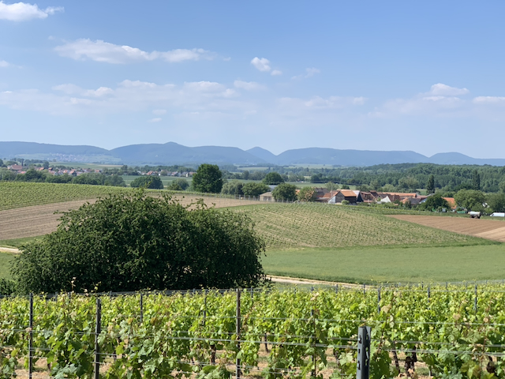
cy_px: 190
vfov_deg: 28.0
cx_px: 252
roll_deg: -1.9
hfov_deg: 36.8
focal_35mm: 52
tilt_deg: -0.2
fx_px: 759
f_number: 2.4
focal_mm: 6
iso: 16
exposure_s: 1/1142
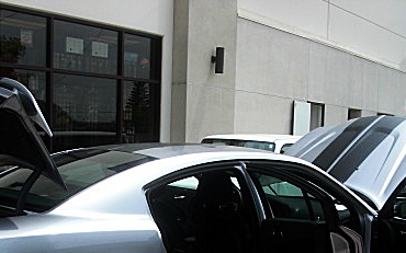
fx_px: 730
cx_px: 178
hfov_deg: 31.0
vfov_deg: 19.1
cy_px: 262
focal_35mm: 66
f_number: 2.8
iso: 50
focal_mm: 6.3
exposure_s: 1/800
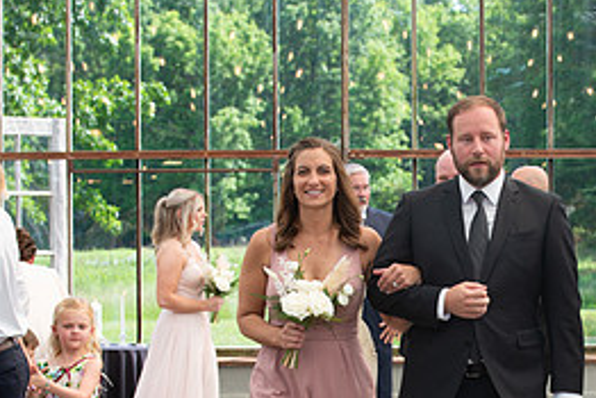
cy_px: 380
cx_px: 450
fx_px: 2716
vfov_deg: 8.3
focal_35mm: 164
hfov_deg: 12.5
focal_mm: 70
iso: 160
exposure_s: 1/200
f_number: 5.6
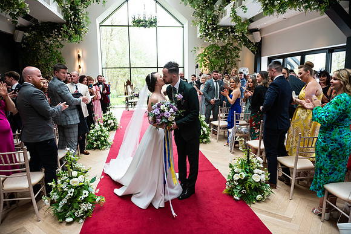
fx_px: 234
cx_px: 176
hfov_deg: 73.7
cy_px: 117
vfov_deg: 53.2
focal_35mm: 24
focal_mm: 24
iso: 500
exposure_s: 1/200
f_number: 3.5
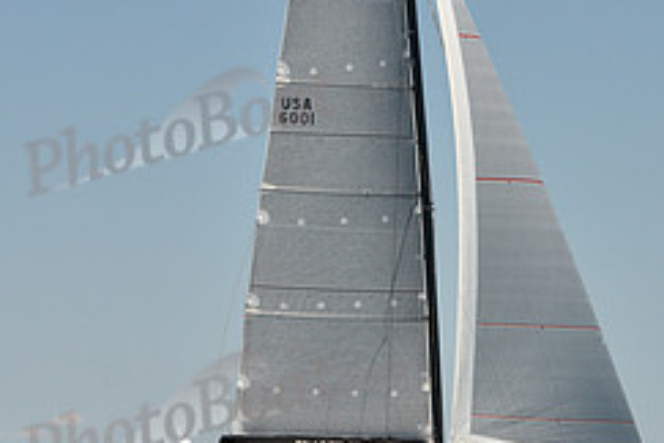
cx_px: 552
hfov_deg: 8.2
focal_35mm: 251
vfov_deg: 5.5
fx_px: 4629
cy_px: 228
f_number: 4.5
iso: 320
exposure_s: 1/1250
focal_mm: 105
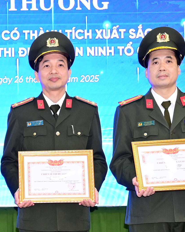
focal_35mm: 98
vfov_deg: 19.4
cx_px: -79
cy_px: 184
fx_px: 671
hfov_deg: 14.8
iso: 1600
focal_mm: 24
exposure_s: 1/160
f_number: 4
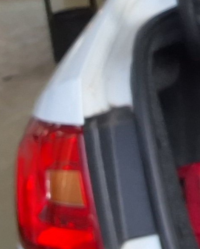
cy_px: -111
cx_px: 404
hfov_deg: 9.5
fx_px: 1124
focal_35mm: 152
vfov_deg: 12.2
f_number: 1.9
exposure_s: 1/335
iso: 32
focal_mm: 2.91
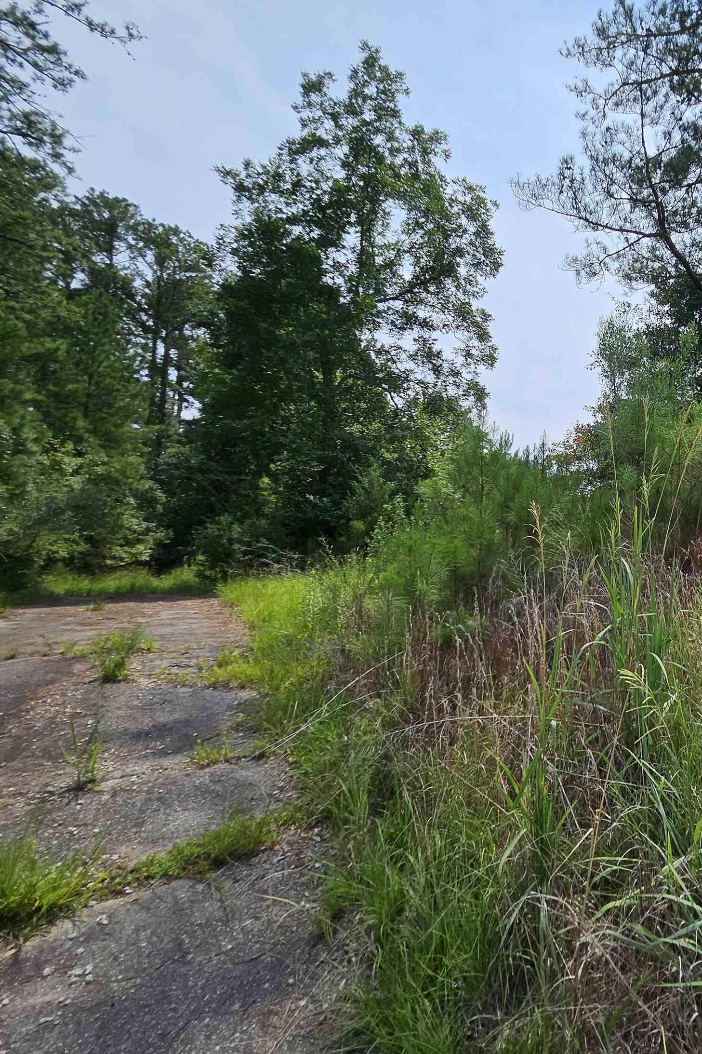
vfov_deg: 86.9
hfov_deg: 57.4
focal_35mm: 19
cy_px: 527
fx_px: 556
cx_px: 604
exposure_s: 1/1714
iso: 32
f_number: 2.2
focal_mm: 1.74
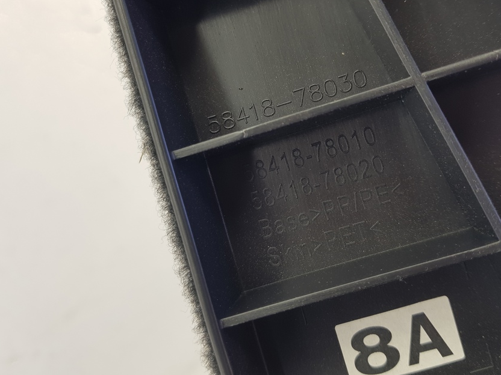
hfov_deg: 56.6
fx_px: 463
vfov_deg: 44.1
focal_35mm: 32
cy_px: 168
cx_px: 287
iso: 64
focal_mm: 4.2
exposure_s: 1/100
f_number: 1.7
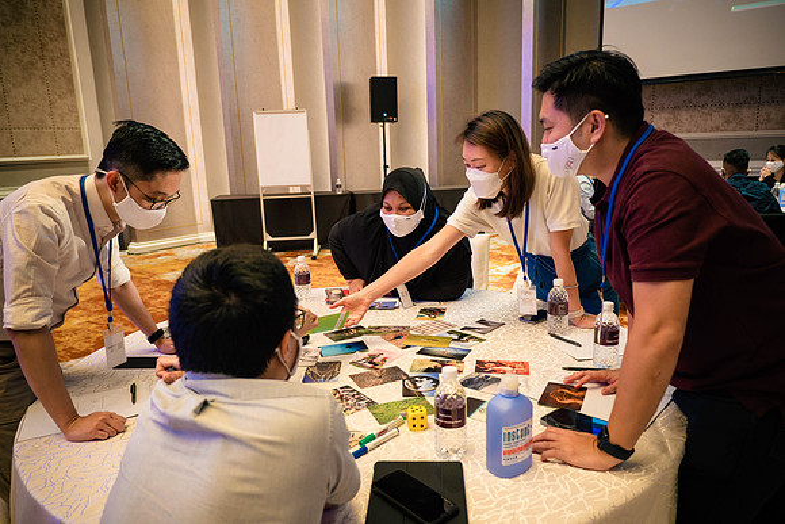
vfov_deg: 51.4
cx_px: 392
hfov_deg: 71.6
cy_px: 262
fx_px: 544
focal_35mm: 25
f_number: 1.7
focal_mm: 12
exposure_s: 1/80
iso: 640
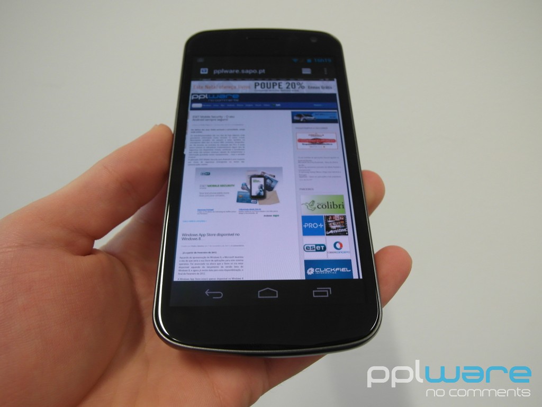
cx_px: 271
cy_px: 204
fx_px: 376
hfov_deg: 71.6
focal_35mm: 24
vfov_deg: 56.8
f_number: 2.5
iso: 120
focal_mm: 5.2
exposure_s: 1/45
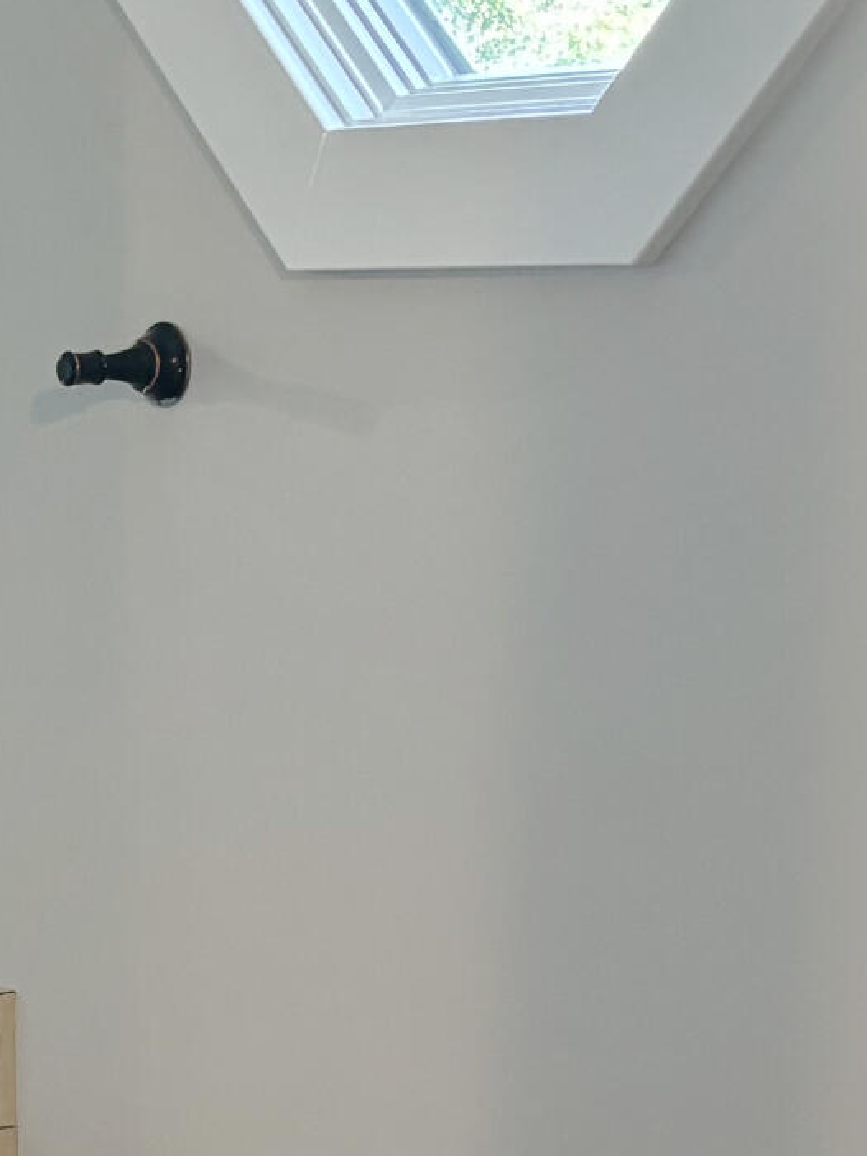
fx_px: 3708
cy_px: 827
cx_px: -426
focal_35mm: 111
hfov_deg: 12.7
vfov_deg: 17.7
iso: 200
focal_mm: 5.96
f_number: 1.6
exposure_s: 1/60
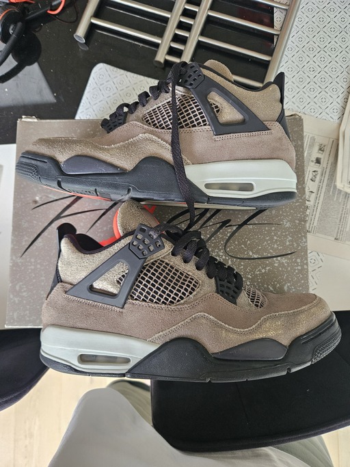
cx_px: 175
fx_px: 310
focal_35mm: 23
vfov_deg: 73.9
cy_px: 234
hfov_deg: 58.9
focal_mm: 5.4
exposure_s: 1/100
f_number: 1.8
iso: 500
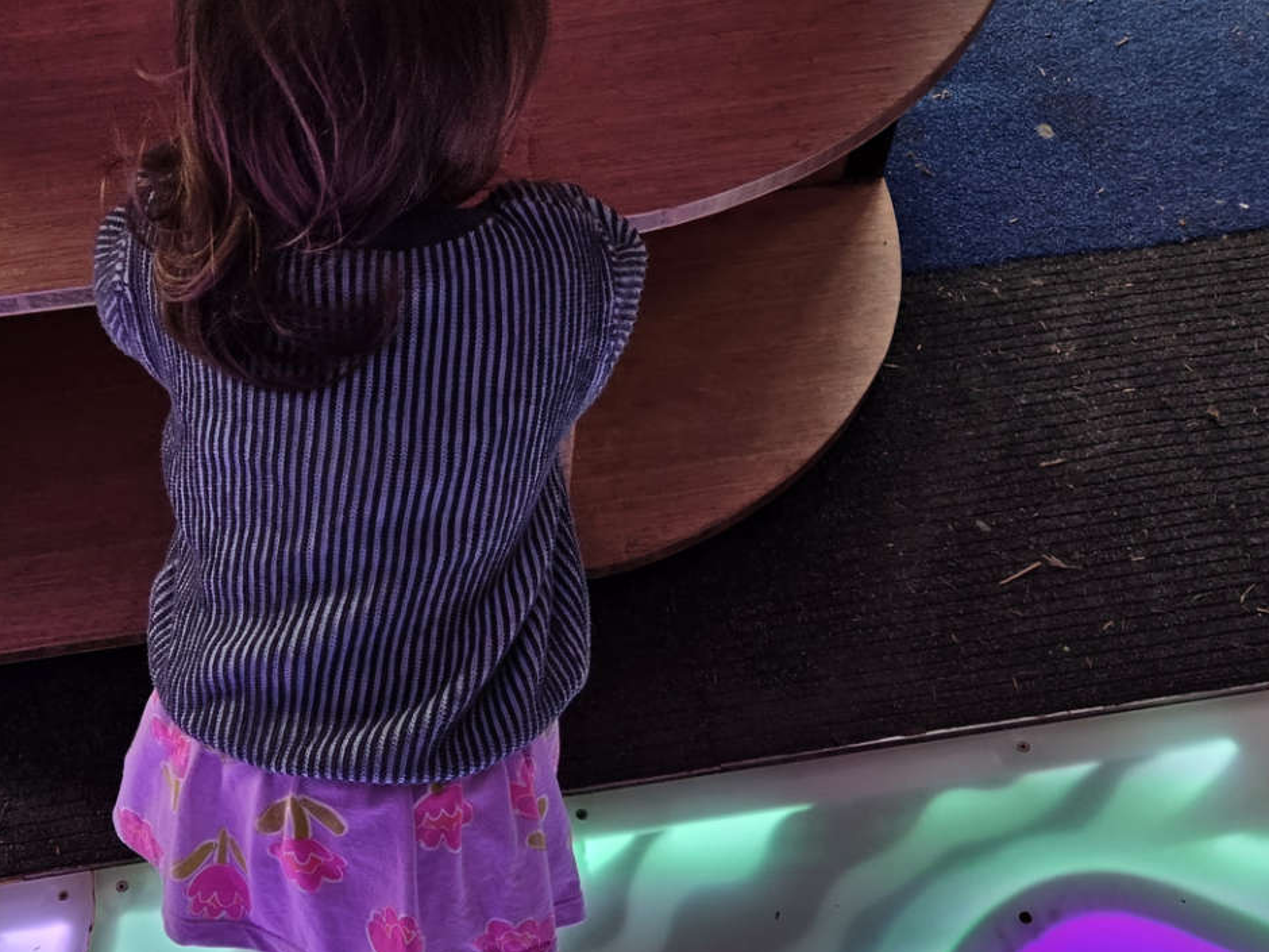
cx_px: 408
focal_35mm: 47
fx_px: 1723
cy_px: 550
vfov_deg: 30.8
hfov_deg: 39.9
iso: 80
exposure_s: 1/565
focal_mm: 5.4
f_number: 1.8
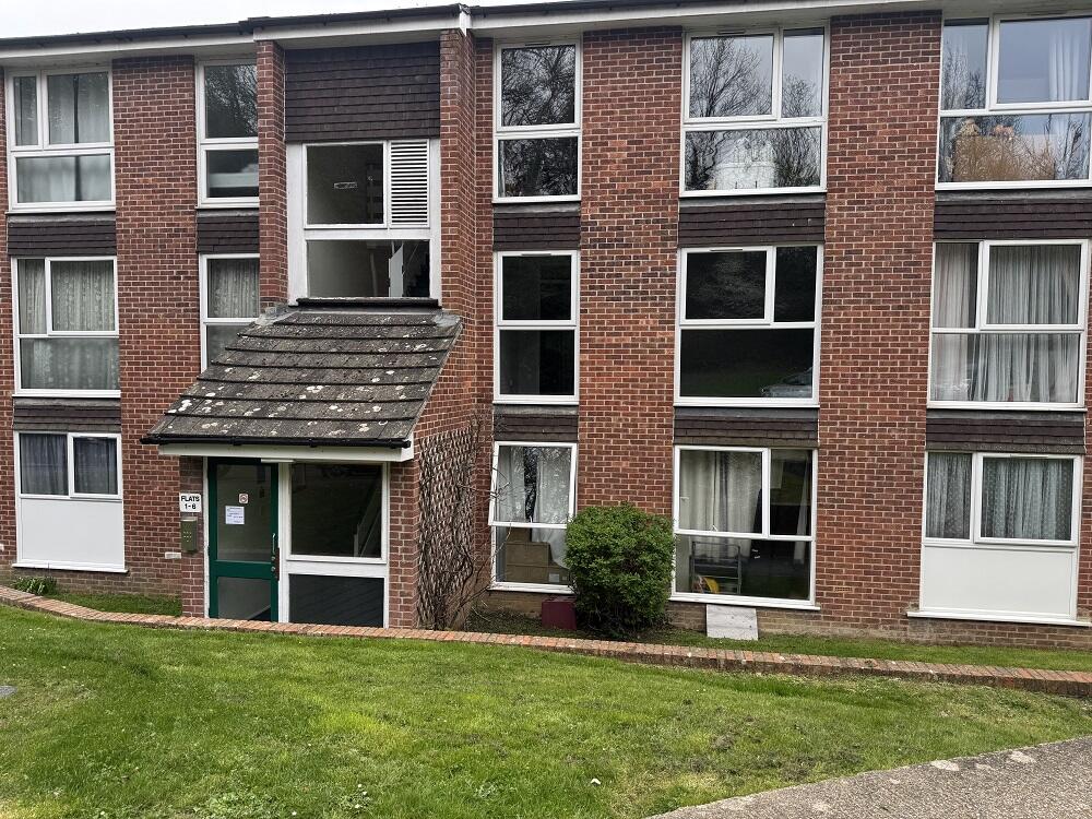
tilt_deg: -3.1
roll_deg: +0.0
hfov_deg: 71.6
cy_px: 410
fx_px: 757
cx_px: 546
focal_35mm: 24
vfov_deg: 56.8
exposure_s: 1/567
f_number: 1.78
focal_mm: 6.76
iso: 80
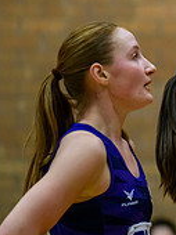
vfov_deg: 3.0
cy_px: 50
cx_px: 367
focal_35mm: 657
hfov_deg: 2.2
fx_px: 4465
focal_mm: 200
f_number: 2.8
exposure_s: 1/1000
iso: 4000
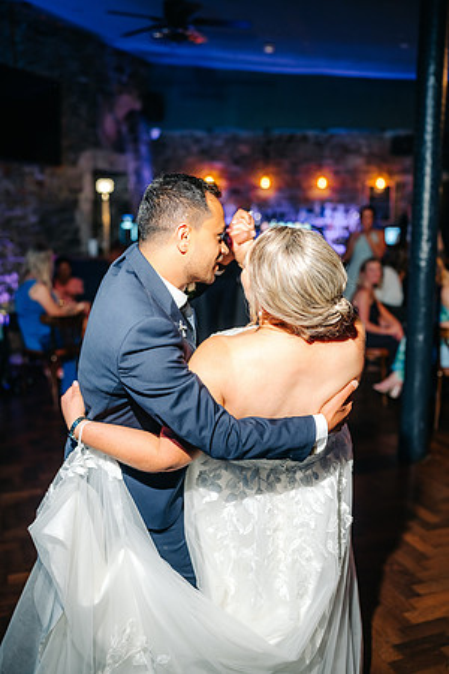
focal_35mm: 35
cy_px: 337
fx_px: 655
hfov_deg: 37.9
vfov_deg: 54.4
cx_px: 224
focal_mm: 35
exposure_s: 1/200
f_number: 1.8
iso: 400
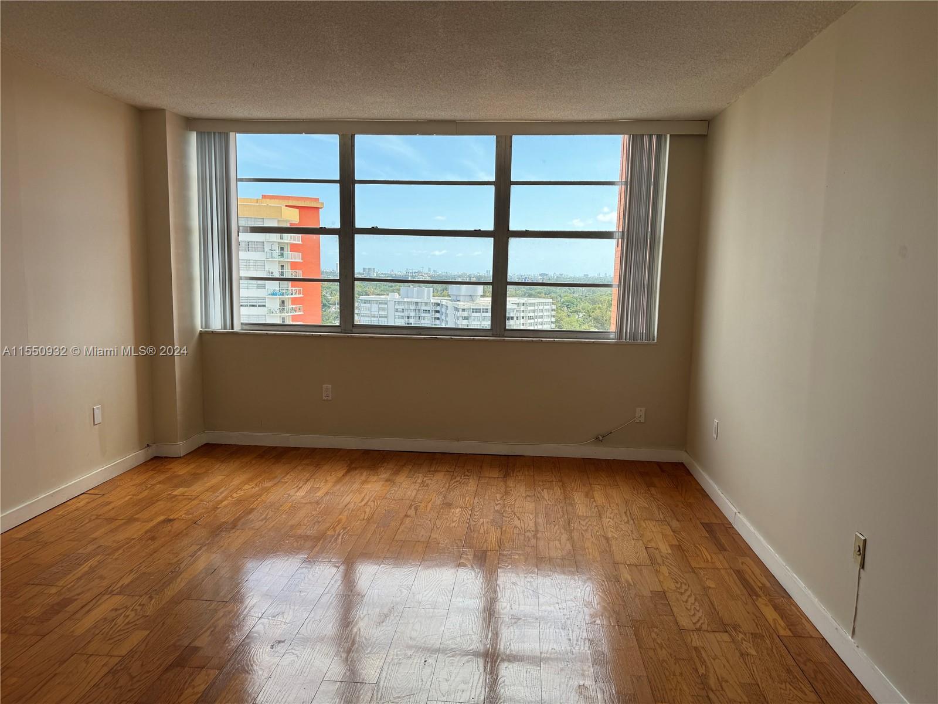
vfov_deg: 56.8
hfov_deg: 71.6
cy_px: 352
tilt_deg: -7.0
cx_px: 469
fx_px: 650
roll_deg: -1.3
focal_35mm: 24
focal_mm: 6.86
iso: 80
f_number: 1.78
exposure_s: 1/1172
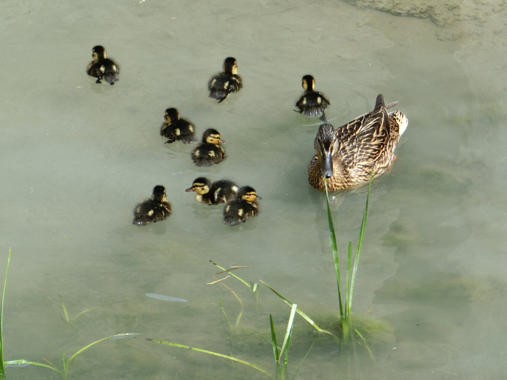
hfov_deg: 5.3
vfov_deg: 4.0
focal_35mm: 372
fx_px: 5448
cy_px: 161
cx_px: 247
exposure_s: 1/320
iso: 100
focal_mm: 52.5
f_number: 5.8
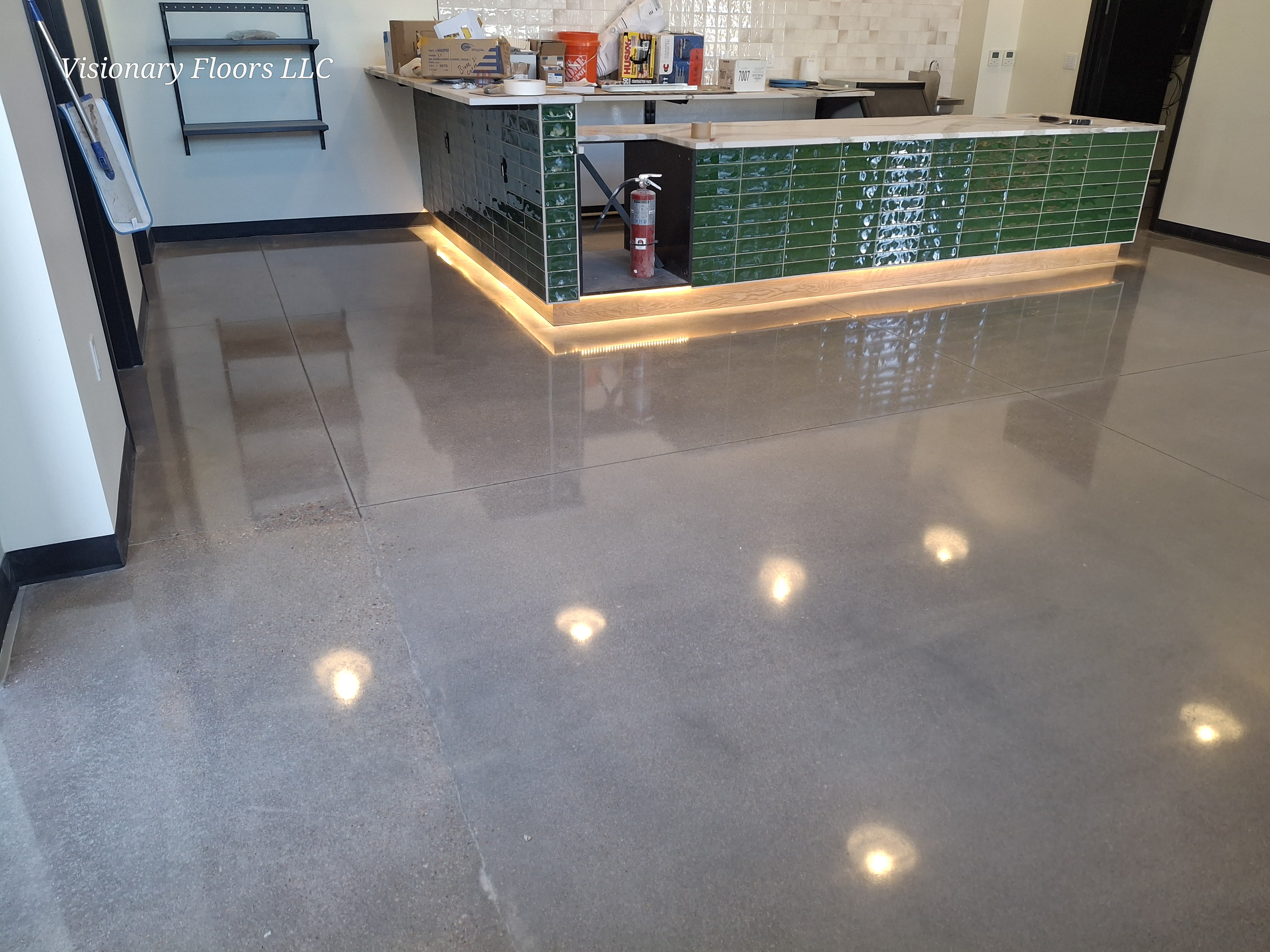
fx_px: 917
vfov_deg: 54.9
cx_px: 635
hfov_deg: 69.4
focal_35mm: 25
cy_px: 476
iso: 200
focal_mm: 4.69
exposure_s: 1/120
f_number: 1.8
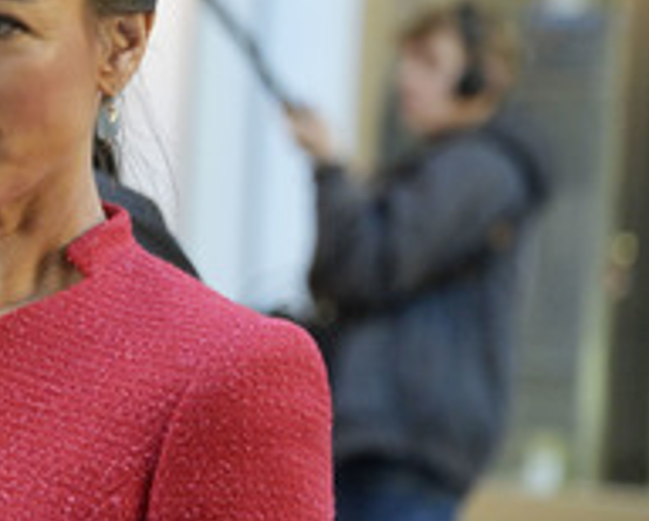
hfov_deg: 5.8
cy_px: 149
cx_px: -86
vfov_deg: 4.7
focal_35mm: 330
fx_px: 6345
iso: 8000
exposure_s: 1/250
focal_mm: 150
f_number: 5.6
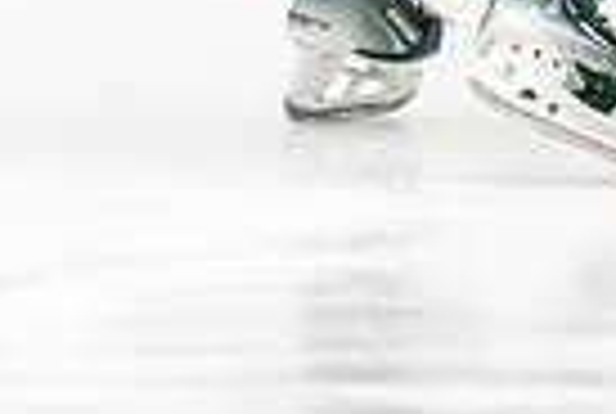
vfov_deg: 1.1
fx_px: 22516
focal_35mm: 1313
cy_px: -187
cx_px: 949
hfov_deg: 1.6
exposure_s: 1/1250
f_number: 2.8
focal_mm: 200
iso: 3200
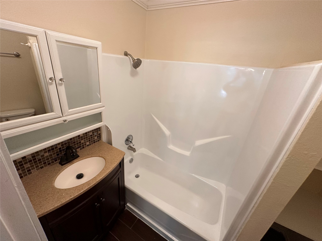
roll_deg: -5.6
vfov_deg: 85.7
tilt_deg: -20.9
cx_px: 161
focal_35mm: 14
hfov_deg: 102.1
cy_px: 120
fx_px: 130
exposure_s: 1/120
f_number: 2.2
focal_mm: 2.22
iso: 320
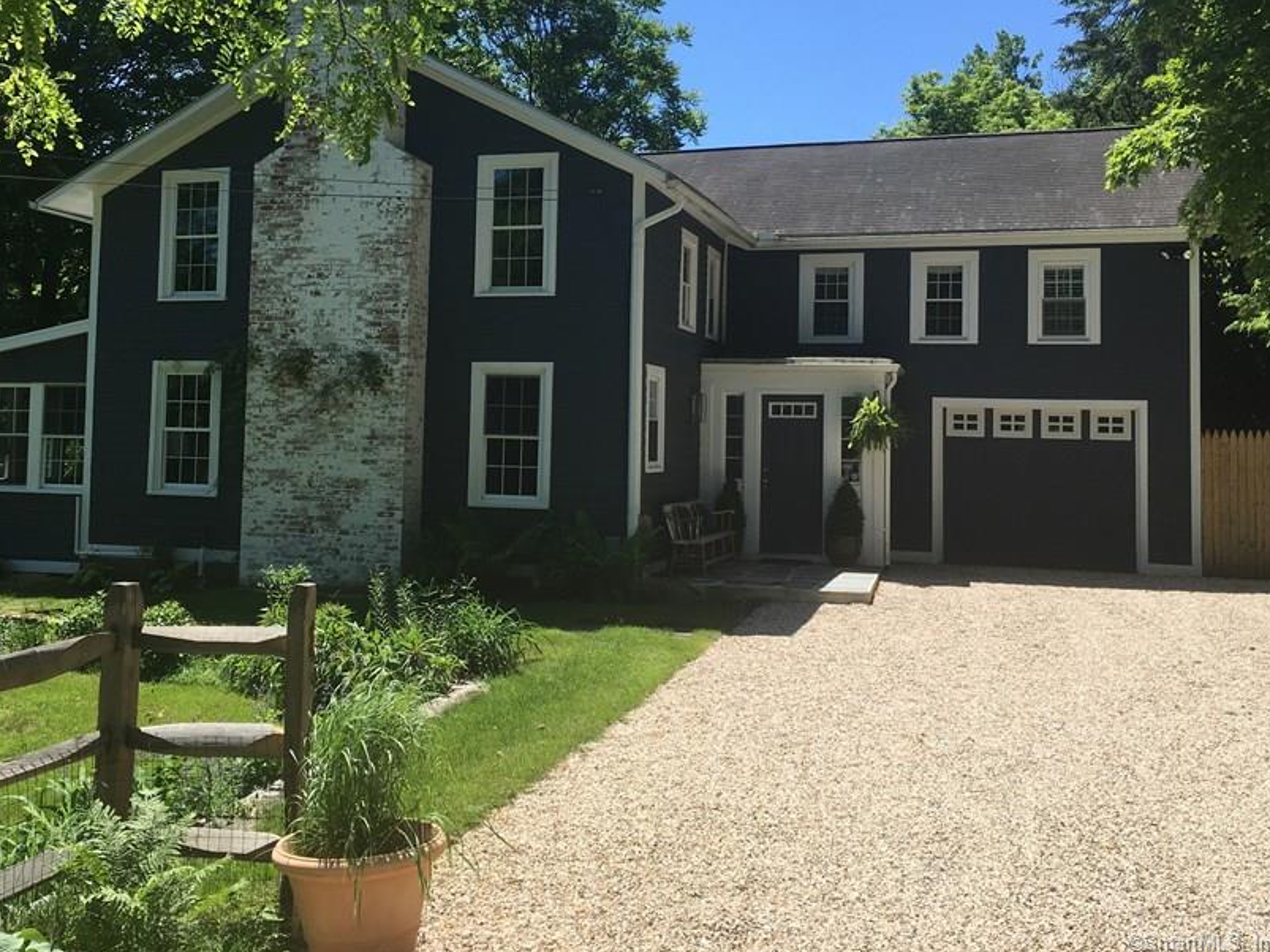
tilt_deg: +3.6
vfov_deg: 38.4
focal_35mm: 37
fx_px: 1357
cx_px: 544
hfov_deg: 50.0
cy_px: 349
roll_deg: -0.6
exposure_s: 1/1261
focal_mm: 4.15
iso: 25
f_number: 2.2
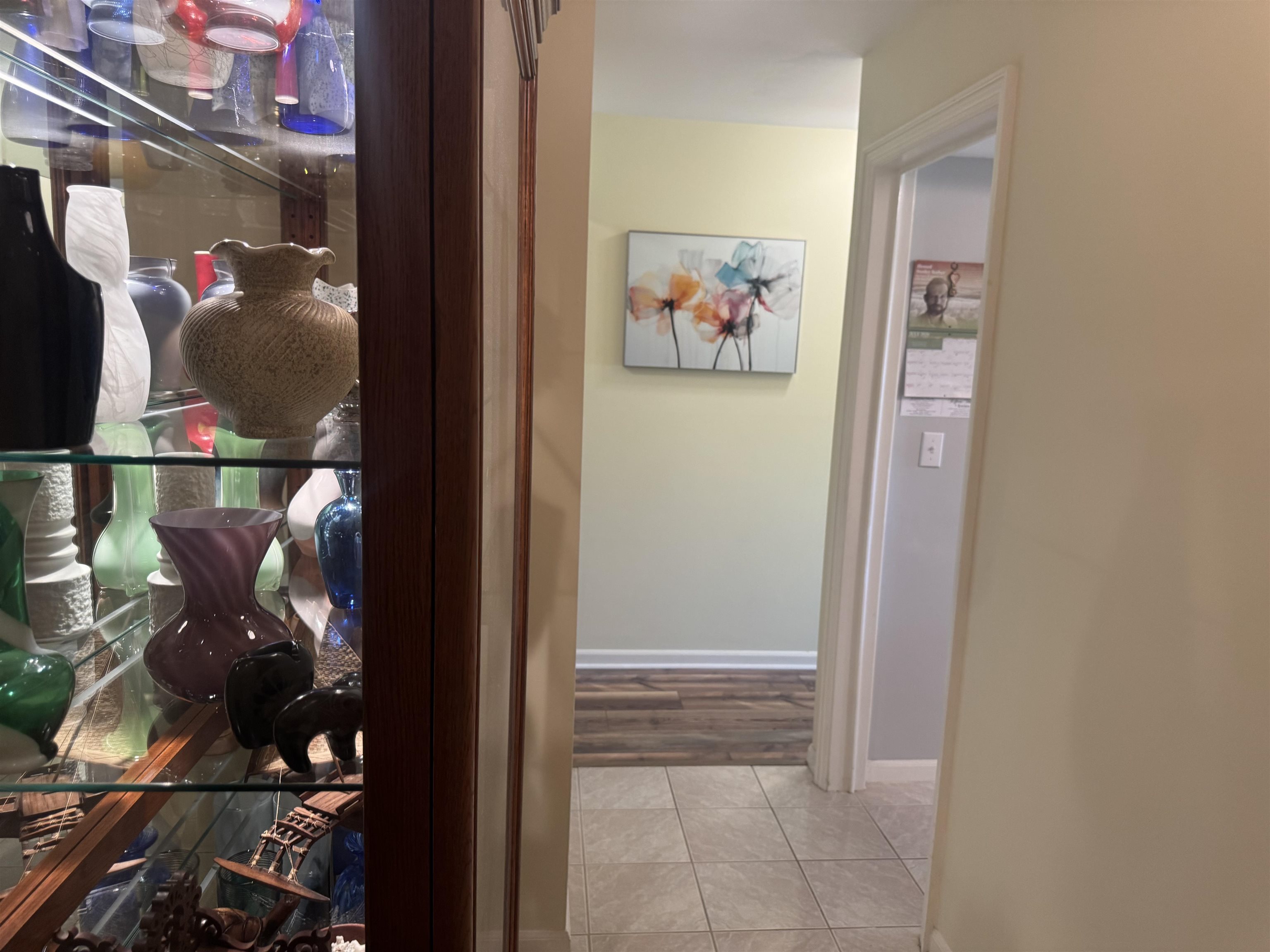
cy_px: 476
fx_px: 881
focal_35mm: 24
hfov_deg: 71.6
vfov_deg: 56.8
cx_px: 635
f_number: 1.78
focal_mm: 6.76
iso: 250
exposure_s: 1/60
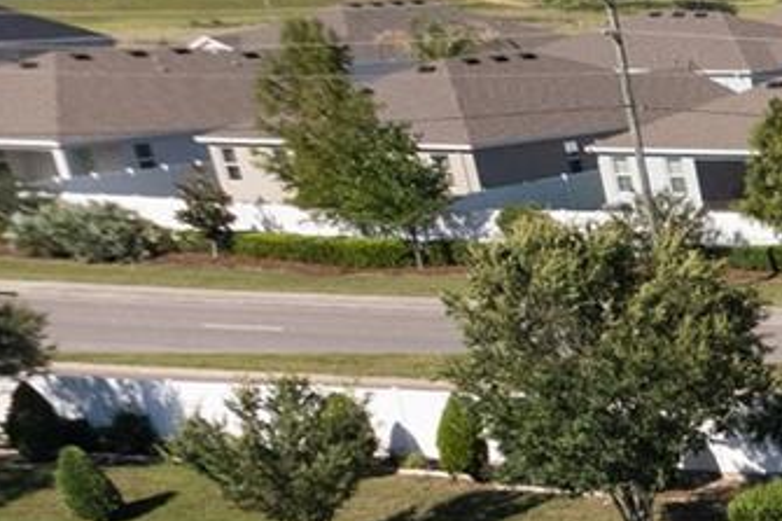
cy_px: 931
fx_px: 2280
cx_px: 1811
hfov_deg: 14.2
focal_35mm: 105
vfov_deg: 12.0
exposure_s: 1/3000
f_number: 2.8
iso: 130
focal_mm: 8.38
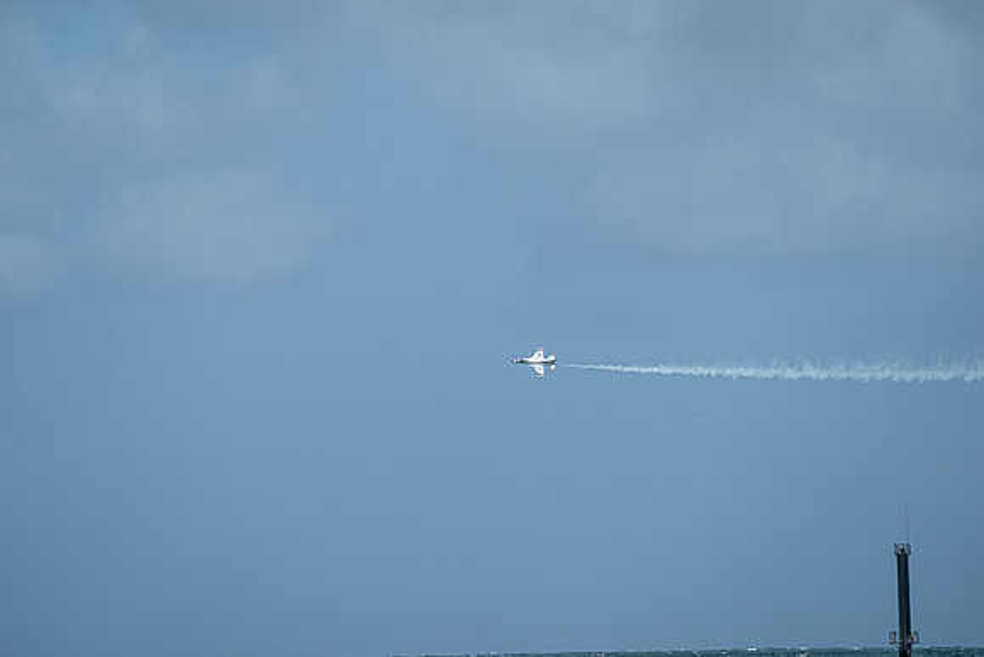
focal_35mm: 400
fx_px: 10935
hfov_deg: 5.2
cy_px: 328
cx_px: 492
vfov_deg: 3.4
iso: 800
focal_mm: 400
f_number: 10
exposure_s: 1/1600
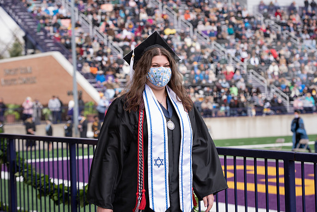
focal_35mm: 100
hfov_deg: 20.4
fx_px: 881
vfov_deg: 13.7
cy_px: 106
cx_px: 158
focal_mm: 100
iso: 200
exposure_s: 1/250
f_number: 5.6
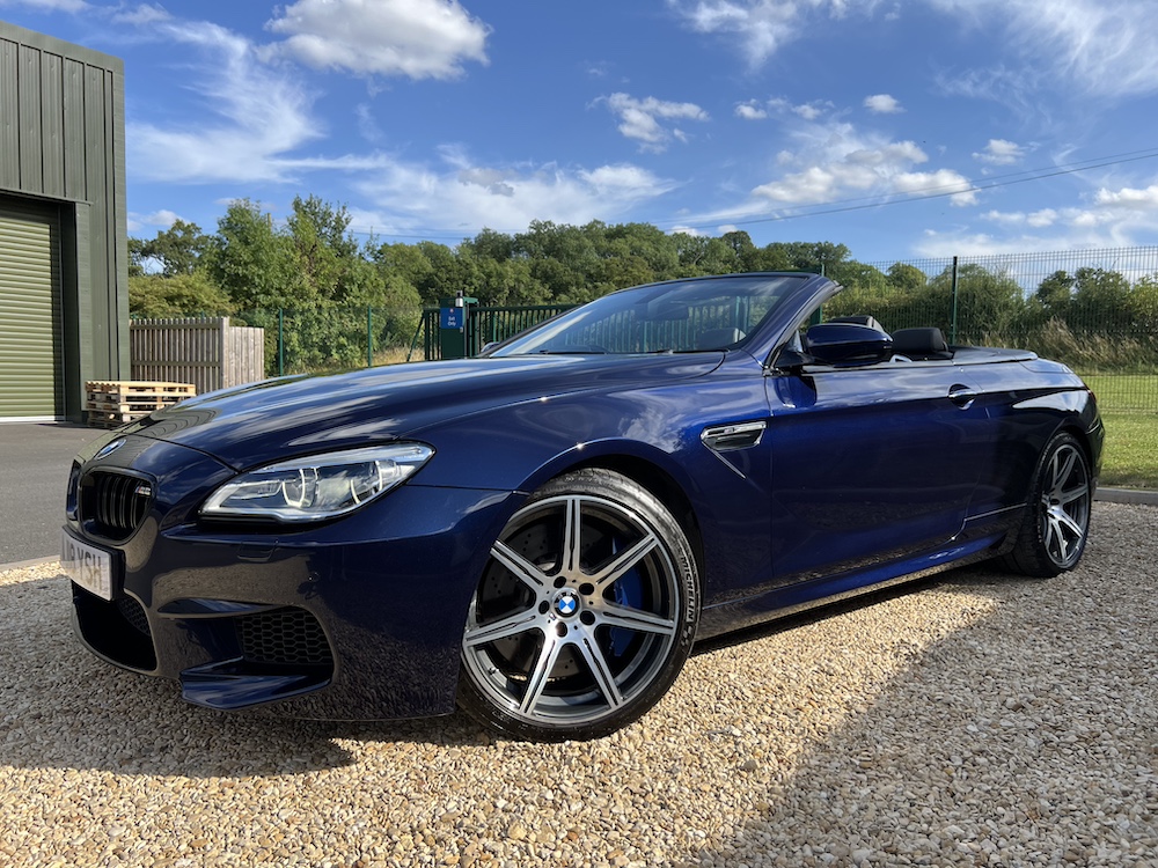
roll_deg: -0.1
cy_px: 434
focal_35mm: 26
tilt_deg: -3.6
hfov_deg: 67.3
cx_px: 579
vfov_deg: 53.1
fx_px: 870
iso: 50
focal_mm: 5.7
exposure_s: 1/2208
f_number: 1.5
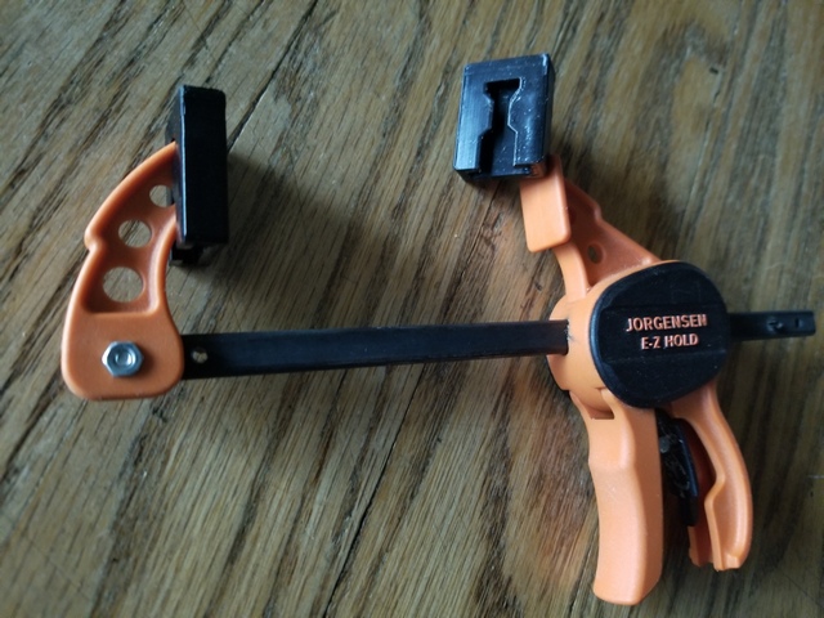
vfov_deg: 53.1
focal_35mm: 26
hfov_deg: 67.3
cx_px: 412
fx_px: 619
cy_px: 309
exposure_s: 1/10
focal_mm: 4.3
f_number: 1.7
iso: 400
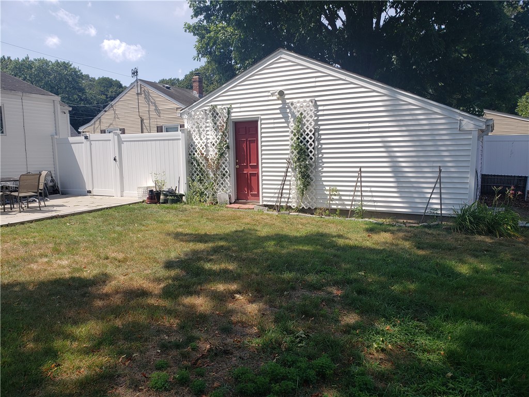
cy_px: 198
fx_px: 397
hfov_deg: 67.3
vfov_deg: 53.1
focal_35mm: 26
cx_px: 264
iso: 50
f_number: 2.4
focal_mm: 4.3
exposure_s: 1/1193
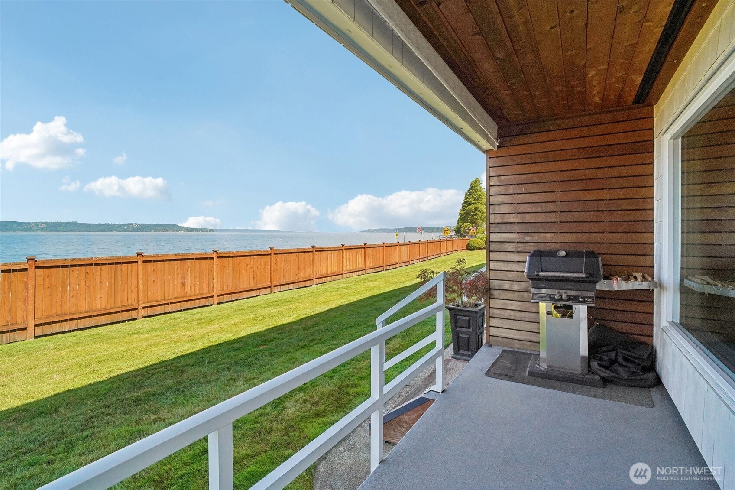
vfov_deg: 73.7
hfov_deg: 96.7
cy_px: 245
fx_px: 327
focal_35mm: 16
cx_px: 368
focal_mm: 16
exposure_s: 1/800
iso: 1600
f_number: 8
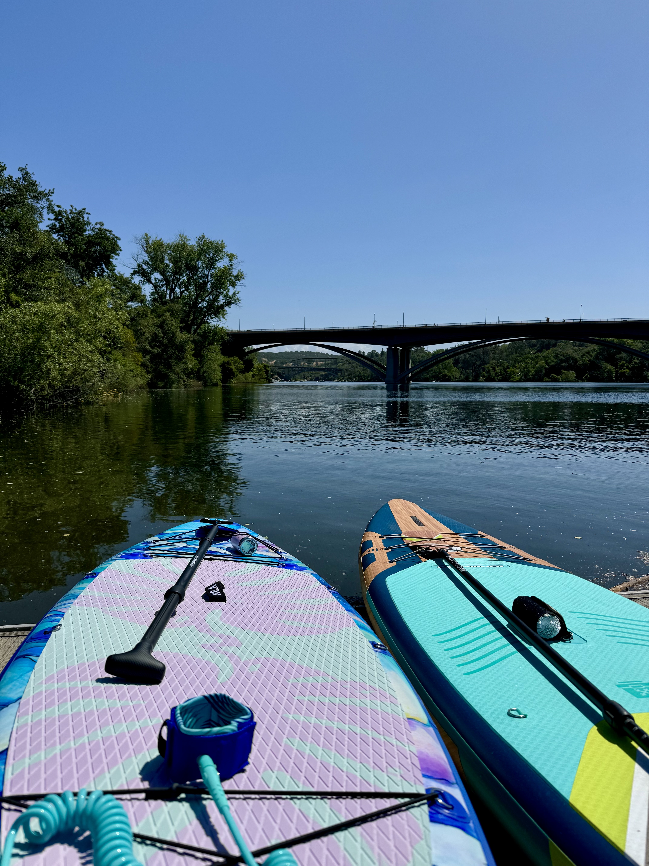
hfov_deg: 56.8
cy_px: 433
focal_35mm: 24
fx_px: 600
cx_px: 324
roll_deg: +1.0
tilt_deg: -4.4
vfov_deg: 71.6
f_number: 1.78
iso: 80
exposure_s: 1/12346
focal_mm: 6.76
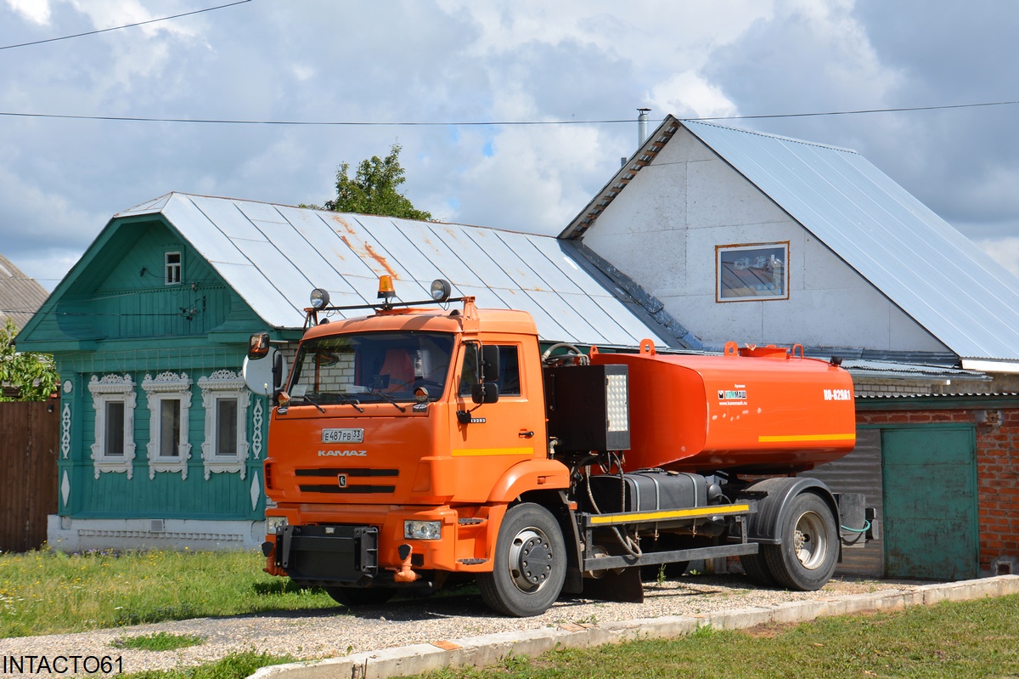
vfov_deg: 20.6
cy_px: 340
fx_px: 1867
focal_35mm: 66
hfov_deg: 30.5
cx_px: 510
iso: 100
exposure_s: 1/250
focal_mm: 44
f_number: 8
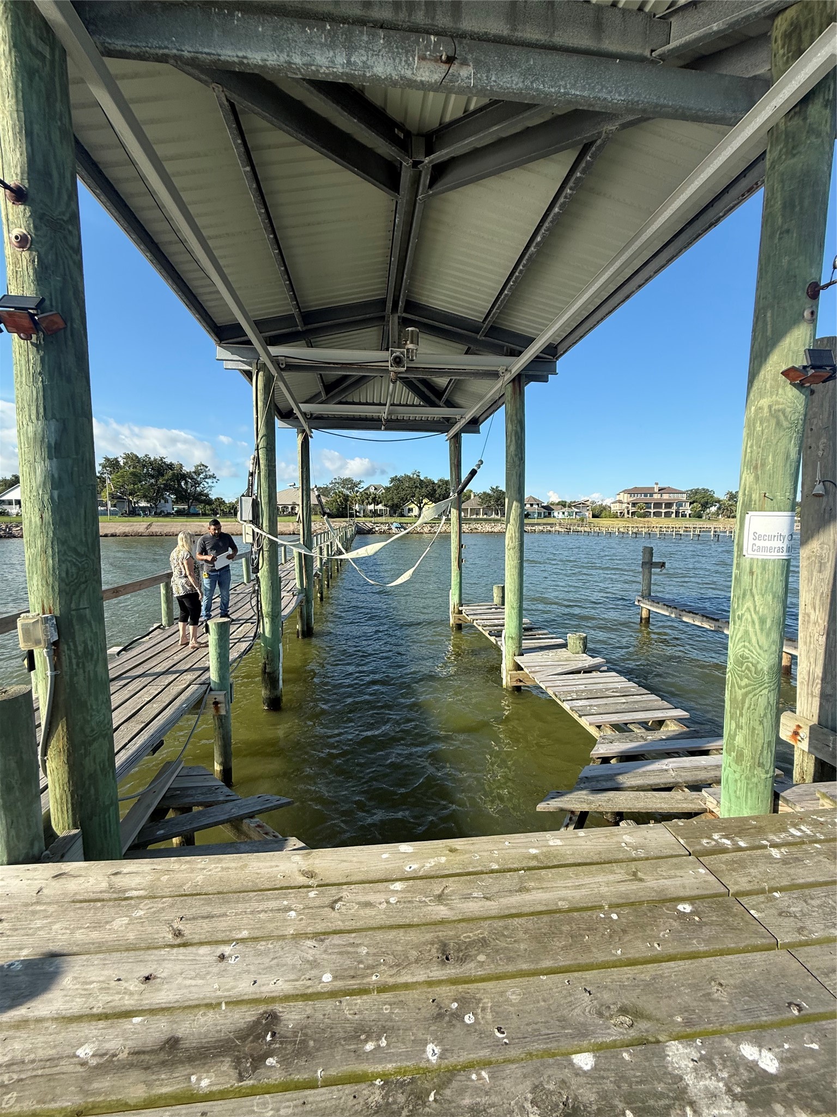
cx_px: 418
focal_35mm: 14
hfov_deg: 85.7
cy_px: 558
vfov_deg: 102.1
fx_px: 451
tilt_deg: -5.8
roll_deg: +0.5
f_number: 2.2
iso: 50
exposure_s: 1/1167
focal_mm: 2.22
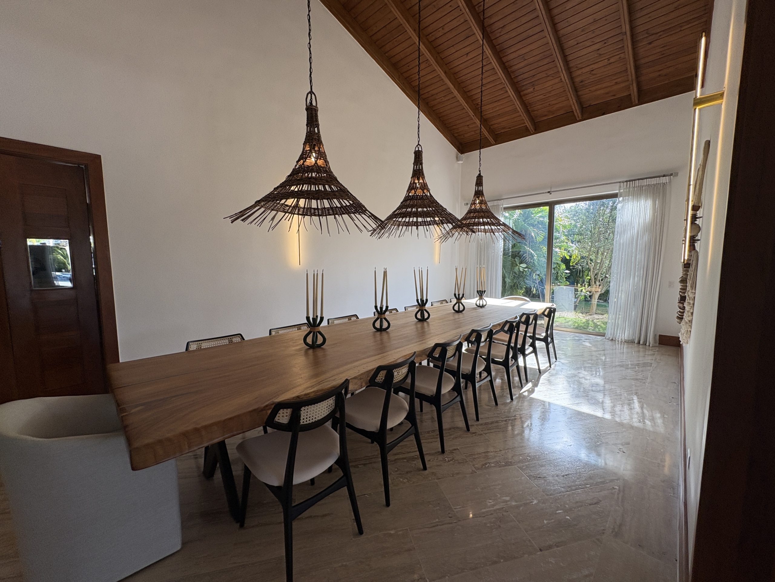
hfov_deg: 102.1
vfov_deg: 85.7
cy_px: 291
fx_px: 313
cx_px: 388
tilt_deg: -5.5
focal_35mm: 14
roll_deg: +1.6
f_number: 2.2
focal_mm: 2.22
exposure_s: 1/220
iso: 64
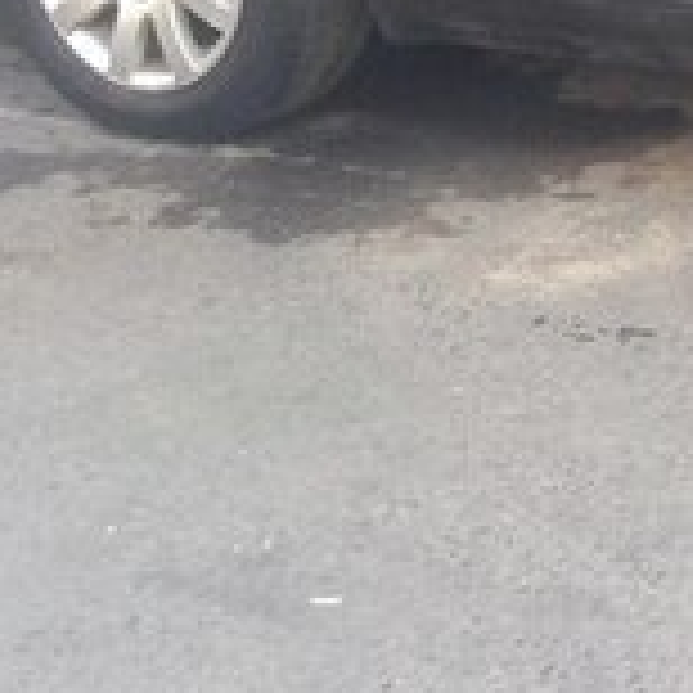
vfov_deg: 13.3
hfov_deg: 12.5
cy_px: -268
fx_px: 2831
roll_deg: -0.2
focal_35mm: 125
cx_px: 1323
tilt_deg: -11.4
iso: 64
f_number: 2.4
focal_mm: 4.12
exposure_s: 1/40
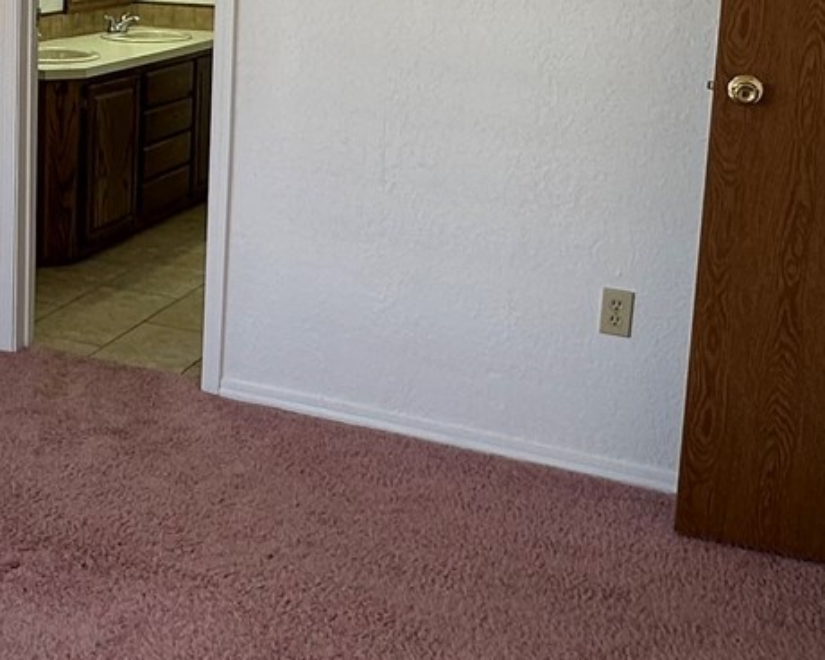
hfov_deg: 30.3
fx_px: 1392
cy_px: 84
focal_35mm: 57
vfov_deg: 25.9
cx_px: -29
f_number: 2.2
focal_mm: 2.22
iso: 50
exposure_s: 1/99
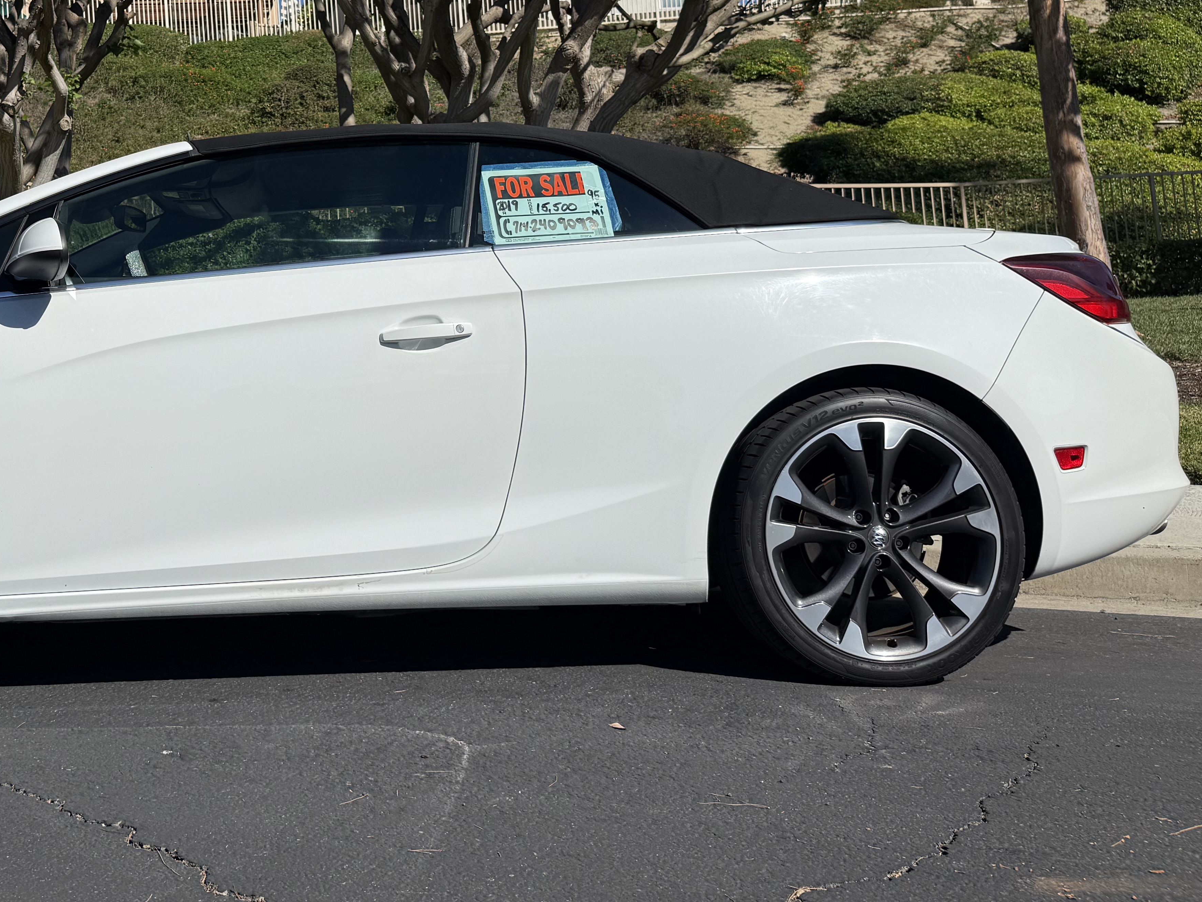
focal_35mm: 39
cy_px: 234
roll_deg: +2.7
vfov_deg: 36.0
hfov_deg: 46.3
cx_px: 311
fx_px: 1354
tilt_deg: +5.4
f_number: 1.78
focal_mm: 6.76
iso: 80
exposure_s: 1/10309
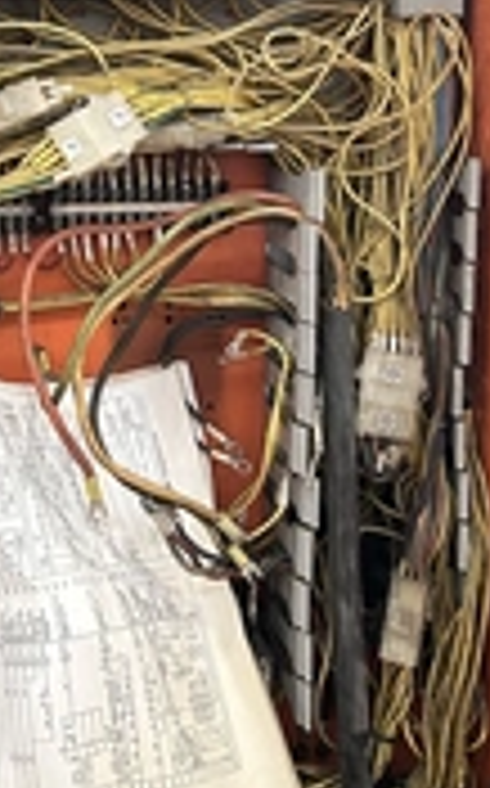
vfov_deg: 31.8
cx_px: 31
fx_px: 1349
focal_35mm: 63
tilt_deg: -5.2
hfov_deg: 20.1
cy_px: 176
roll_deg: -0.1
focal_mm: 5.7
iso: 400
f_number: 1.5
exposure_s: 1/60
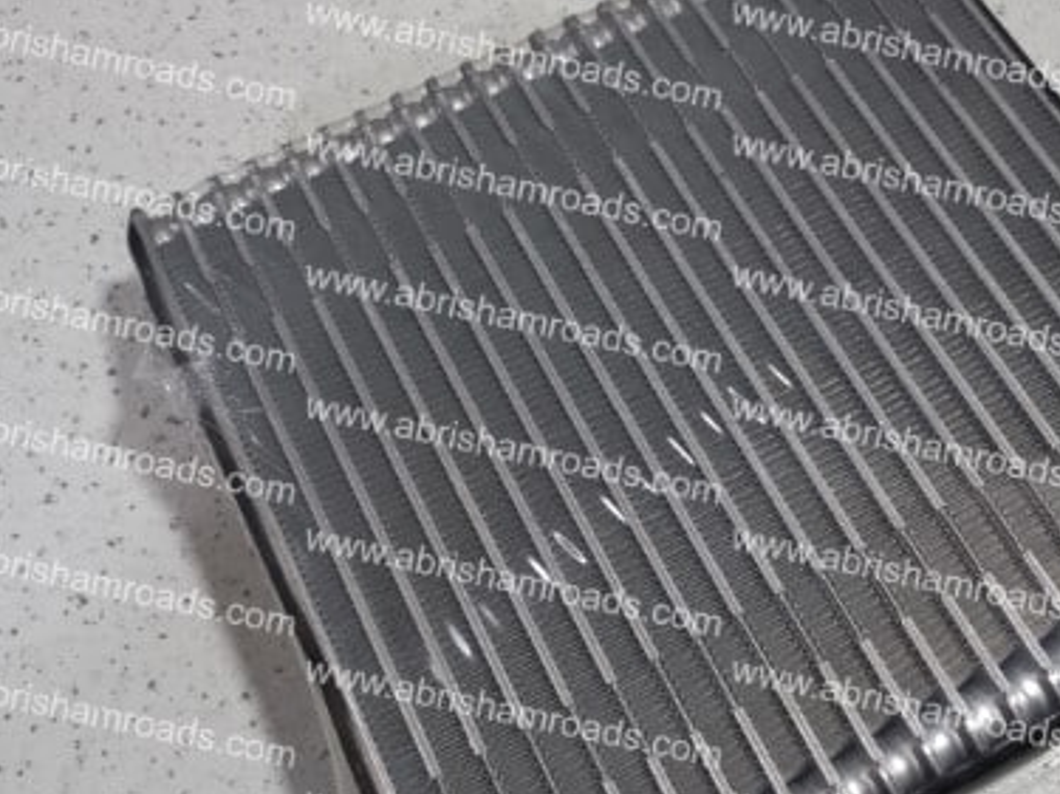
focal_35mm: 40
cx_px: 724
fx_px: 1224
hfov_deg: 45.9
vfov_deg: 35.8
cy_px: 492
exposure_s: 1/50
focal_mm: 4.6
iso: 100
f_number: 1.8
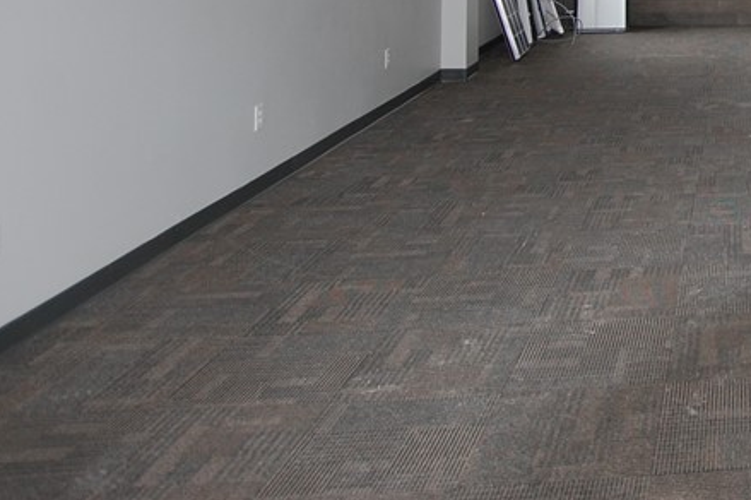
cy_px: -115
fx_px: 1005
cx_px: 868
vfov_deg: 24.9
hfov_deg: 34.2
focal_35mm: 48
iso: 400
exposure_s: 1/60
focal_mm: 13
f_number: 3.5
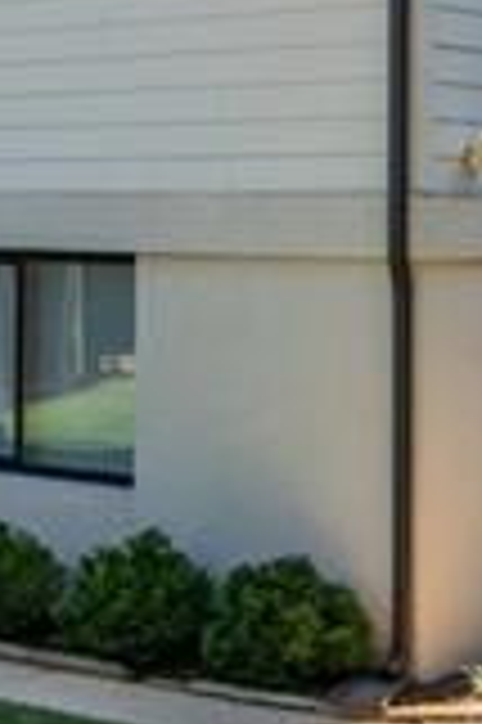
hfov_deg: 12.9
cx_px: -153
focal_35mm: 102
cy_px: 252
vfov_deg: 20.0
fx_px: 2053
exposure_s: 1/640
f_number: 7.1
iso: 200
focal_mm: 16
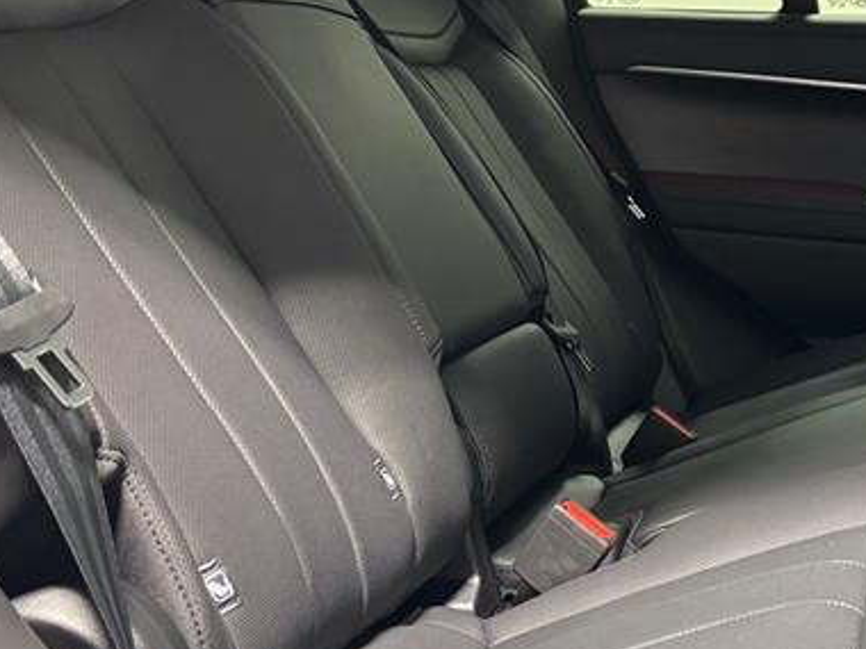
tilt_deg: -2.6
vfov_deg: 20.9
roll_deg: -0.4
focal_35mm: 70
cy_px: 173
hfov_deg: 26.8
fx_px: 1751
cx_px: 789
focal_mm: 5.96
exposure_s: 1/60
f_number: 1.6
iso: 250
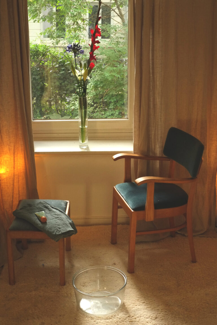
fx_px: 479
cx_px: 108
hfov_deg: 25.5
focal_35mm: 53
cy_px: 162
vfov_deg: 37.5
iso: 2000
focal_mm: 35
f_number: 8
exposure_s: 1/30
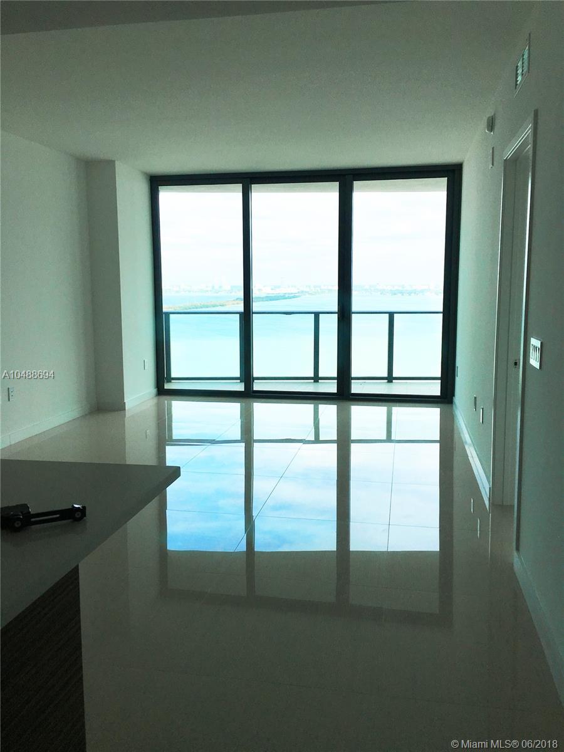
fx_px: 630
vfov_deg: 61.7
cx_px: 282
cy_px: 376
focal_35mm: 29
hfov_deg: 48.2
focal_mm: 4.15
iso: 25
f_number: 2.2
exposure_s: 1/894
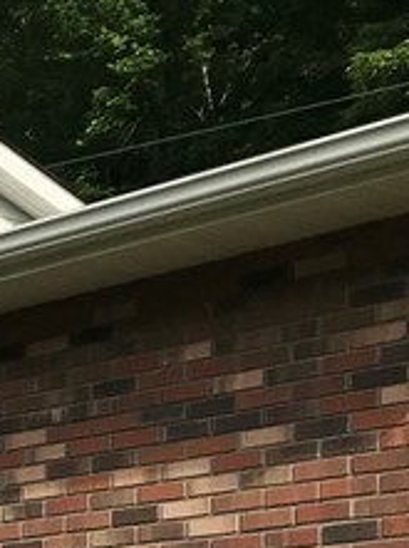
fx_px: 2054
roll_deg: -3.7
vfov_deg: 14.9
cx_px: -573
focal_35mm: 130
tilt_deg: +8.0
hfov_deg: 10.0
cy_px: 541
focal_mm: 3.99
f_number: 1.8
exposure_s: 1/1623
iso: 20
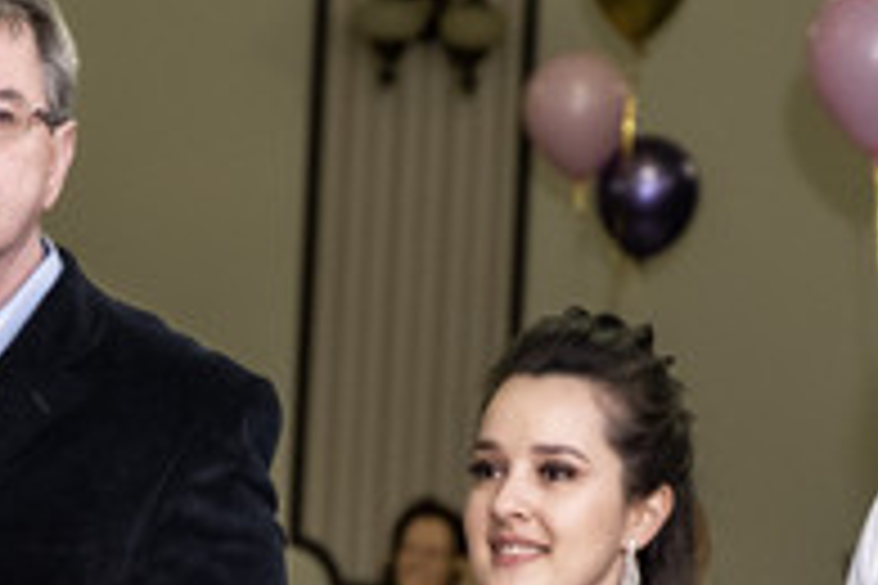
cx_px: 122
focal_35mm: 273
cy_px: 695
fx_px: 6658
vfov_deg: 5.0
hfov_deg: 7.5
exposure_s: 1/160
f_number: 2.8
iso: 1600
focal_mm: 55
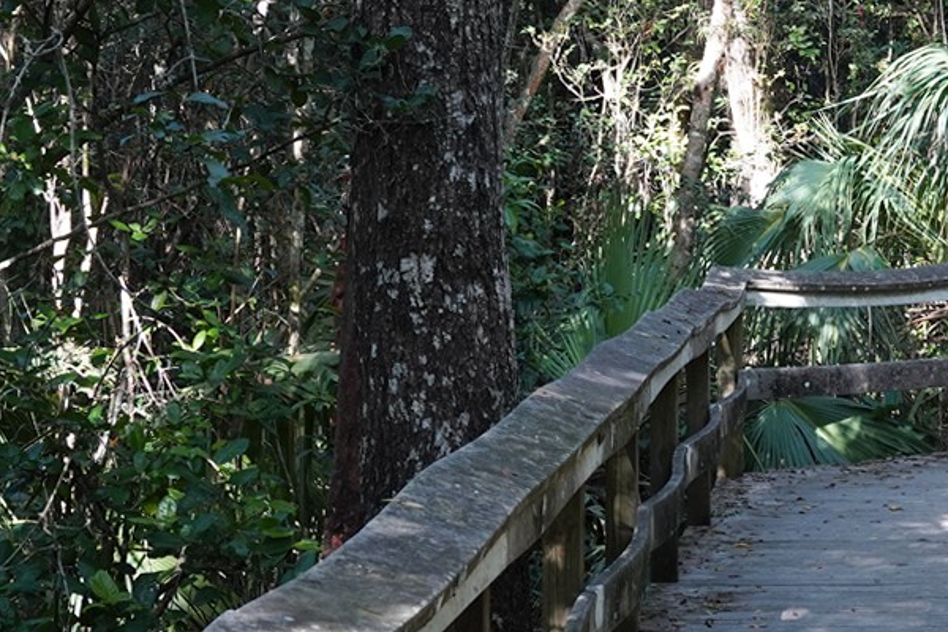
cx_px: 891
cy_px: -16
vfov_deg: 11.3
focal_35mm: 120
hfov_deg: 16.8
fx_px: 3160
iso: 800
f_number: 7.1
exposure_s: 1/100
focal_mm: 36
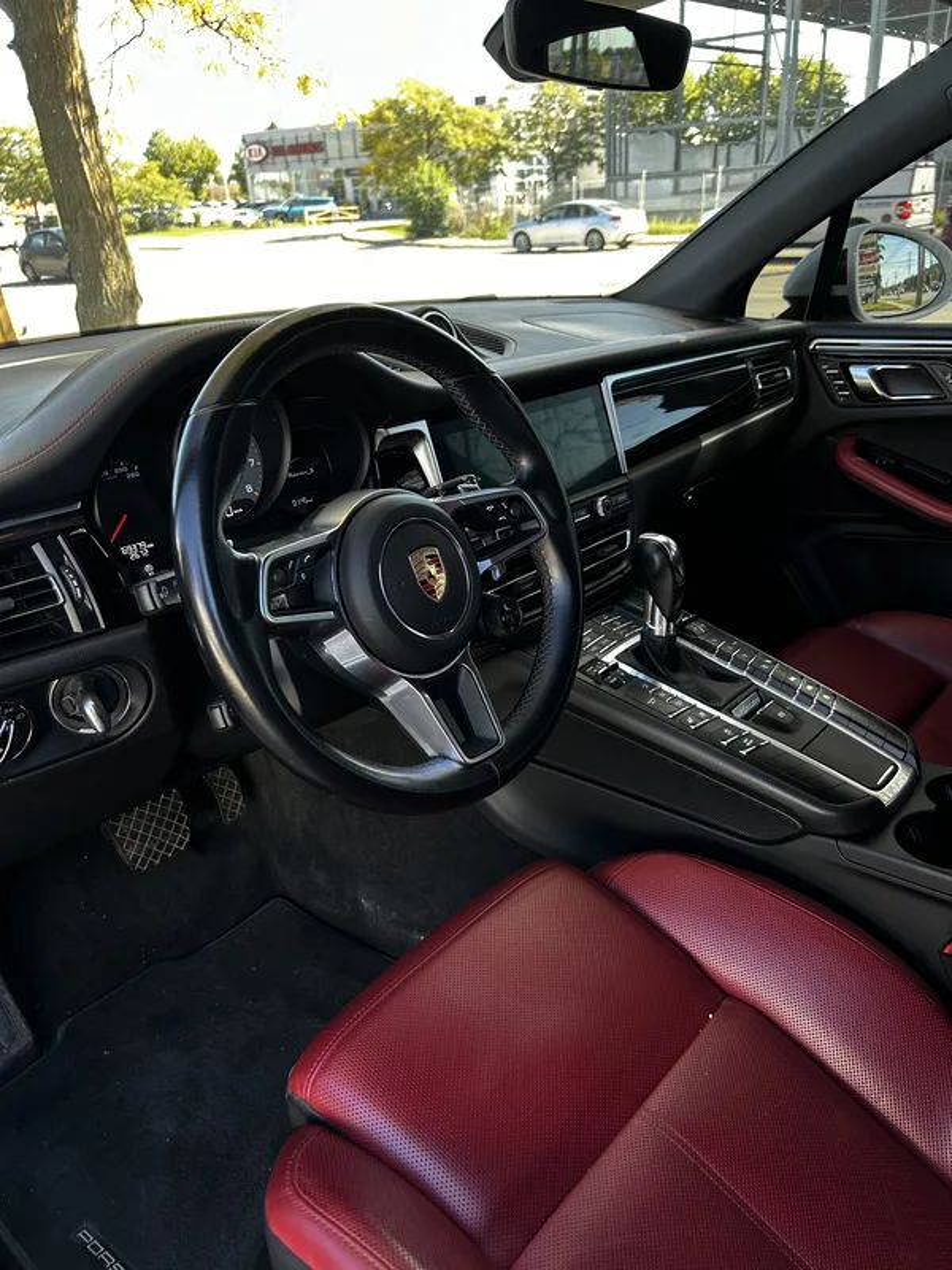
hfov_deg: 53.1
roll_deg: +3.5
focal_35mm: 26
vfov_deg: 67.3
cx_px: 476
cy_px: 635
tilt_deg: -26.1
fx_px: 953
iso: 100
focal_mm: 5.7
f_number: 1.5
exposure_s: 1/121
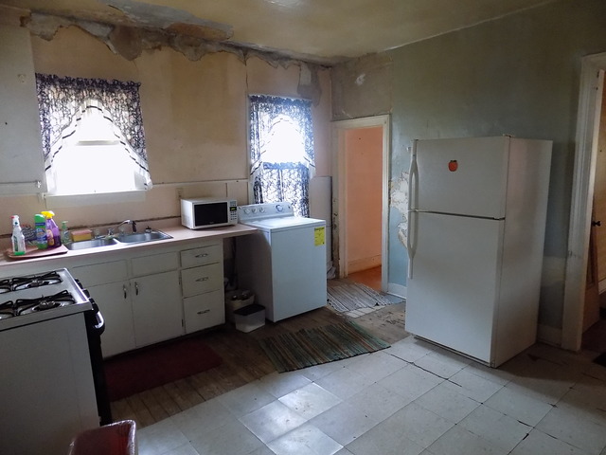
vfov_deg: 58.9
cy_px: 228
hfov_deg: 73.9
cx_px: 303
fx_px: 403
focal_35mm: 23
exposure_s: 1/15
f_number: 3.1
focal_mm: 4
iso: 400
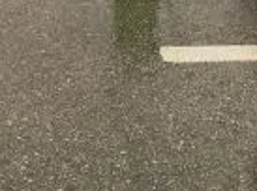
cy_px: -254
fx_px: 1022
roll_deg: -0.9
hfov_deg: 14.3
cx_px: 189
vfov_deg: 9.6
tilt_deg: -10.8
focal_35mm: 138
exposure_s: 1/100
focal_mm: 4.15
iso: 40
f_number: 2.2
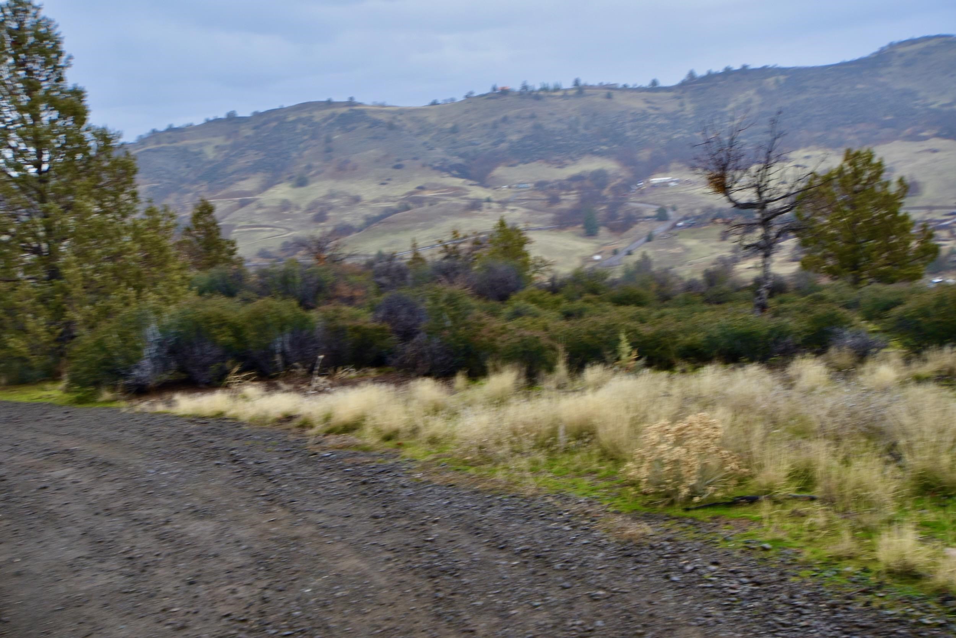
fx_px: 956
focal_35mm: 36
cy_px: 319
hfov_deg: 53.1
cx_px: 478
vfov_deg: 36.9
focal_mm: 24
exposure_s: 1/60
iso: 140
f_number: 8
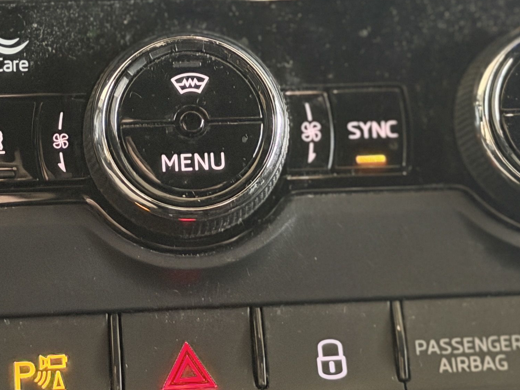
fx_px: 1938
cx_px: 203
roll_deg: -1.1
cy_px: 70
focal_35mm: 129
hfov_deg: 15.3
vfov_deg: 11.4
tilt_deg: -29.3
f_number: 1.78
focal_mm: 6.76
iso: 640
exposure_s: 1/20
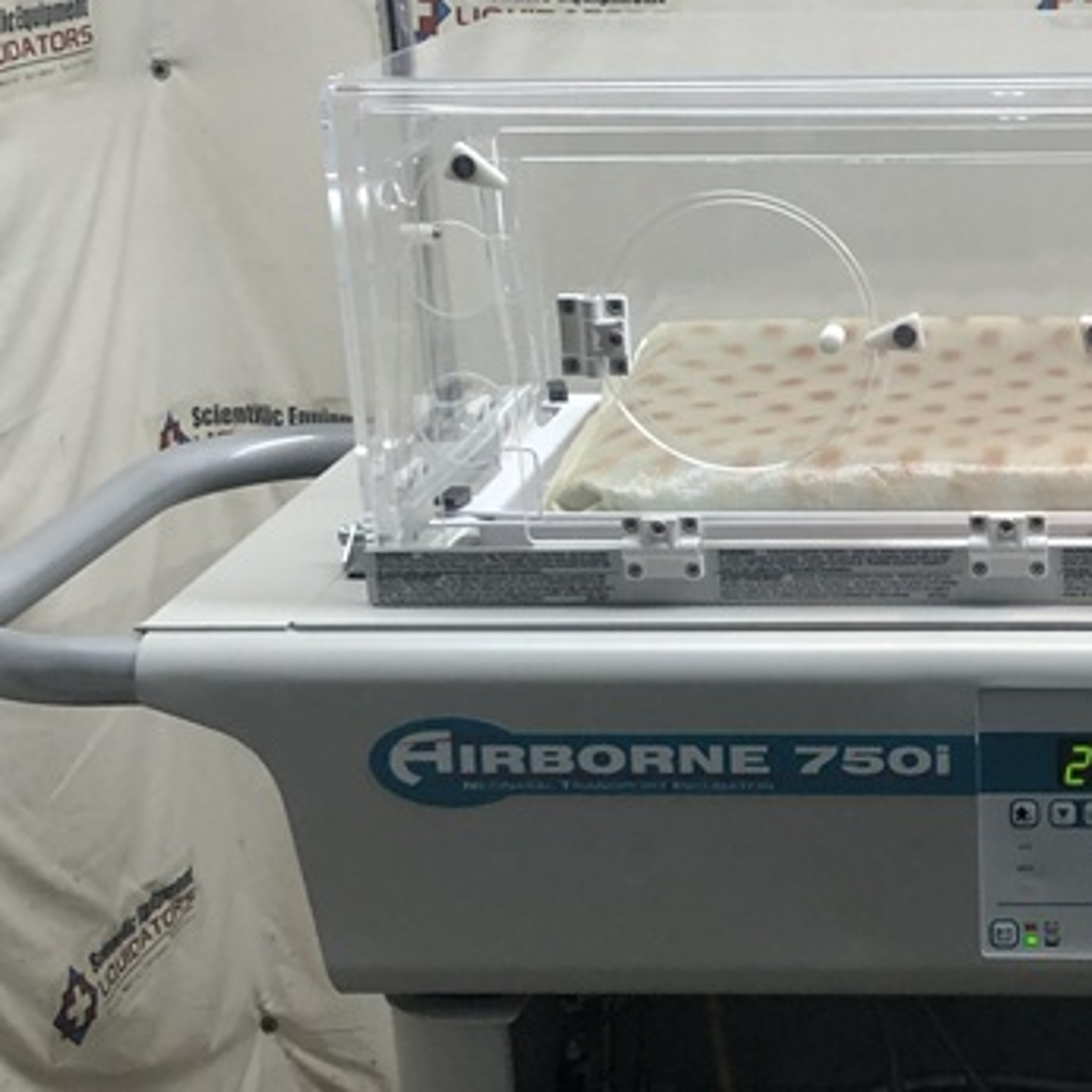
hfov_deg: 23.2
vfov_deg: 24.0
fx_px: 2570
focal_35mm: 72
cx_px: 1042
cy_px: 612
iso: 25
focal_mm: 3.99
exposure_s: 1/30
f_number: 1.8
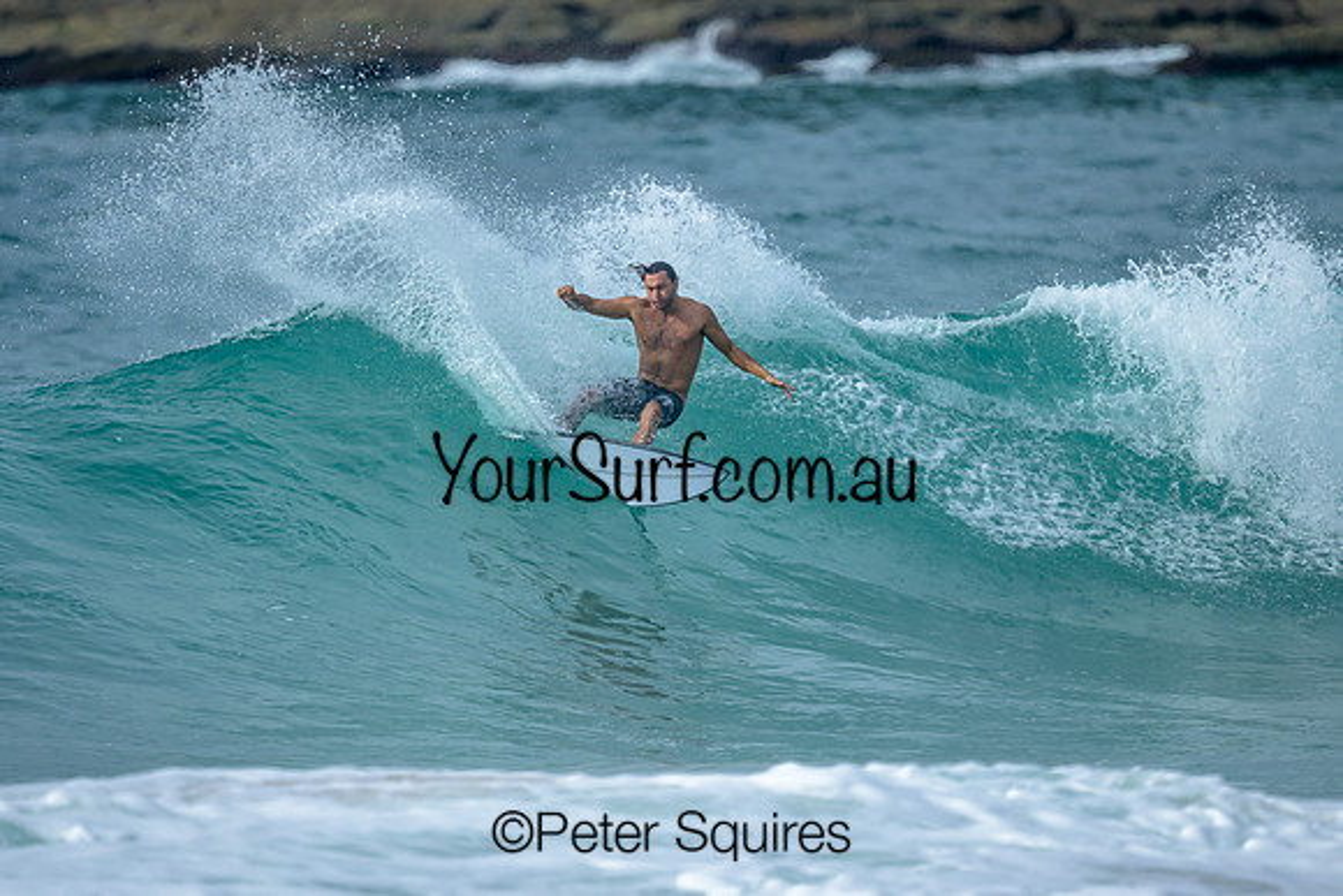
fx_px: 40833
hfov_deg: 1.9
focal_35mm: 1094
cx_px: 517
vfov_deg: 1.3
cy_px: 428
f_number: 6.3
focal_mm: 800
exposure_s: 1/2000
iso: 320
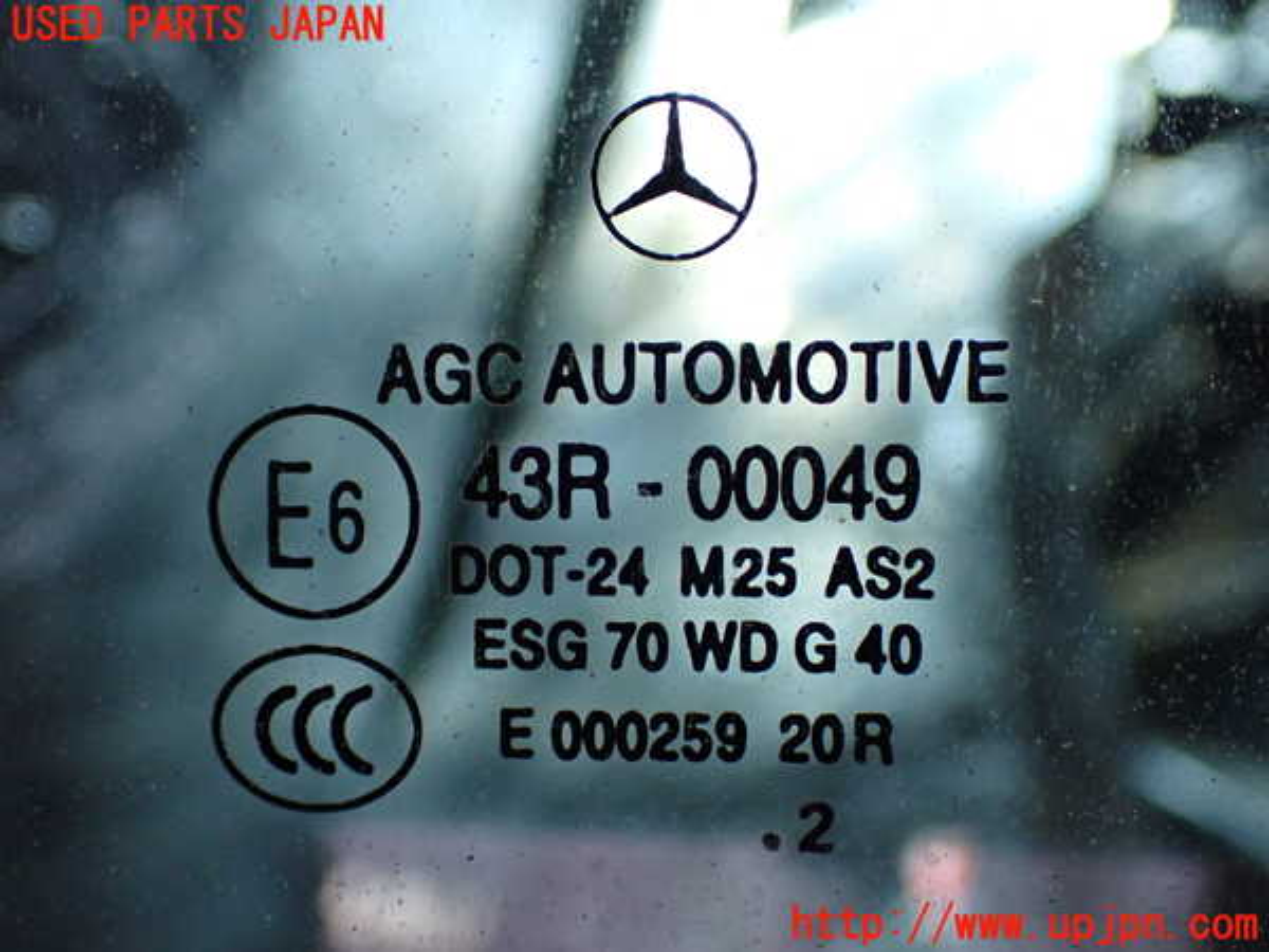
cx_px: 634
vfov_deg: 30.9
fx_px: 1723
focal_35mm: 47
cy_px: 476
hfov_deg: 40.4
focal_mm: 8.4
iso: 640
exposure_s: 1/200
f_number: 3.1
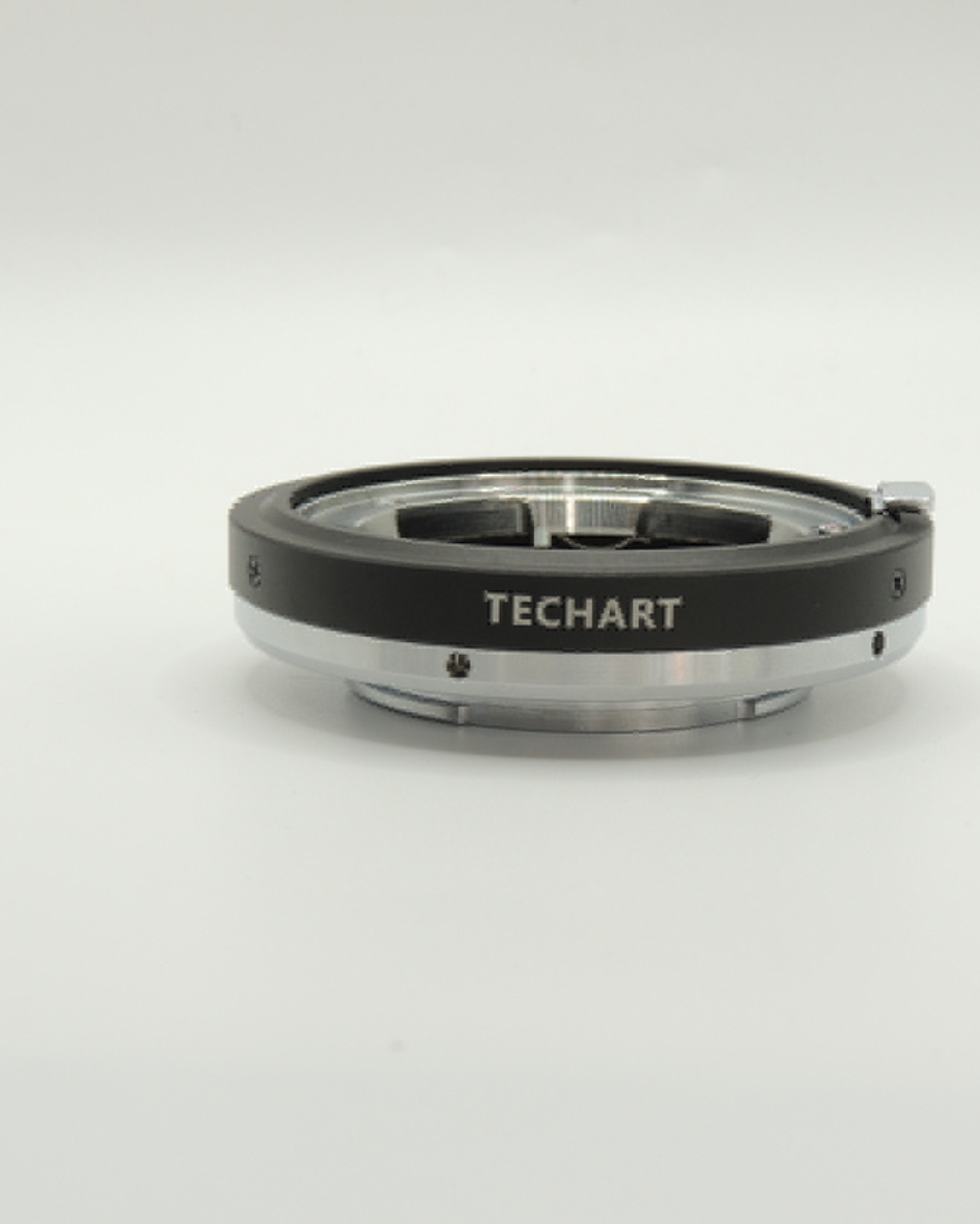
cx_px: 586
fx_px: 2864
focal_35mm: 79
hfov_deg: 19.4
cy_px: 611
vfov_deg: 24.1
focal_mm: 10.7
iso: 100
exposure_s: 1/15
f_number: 4.7
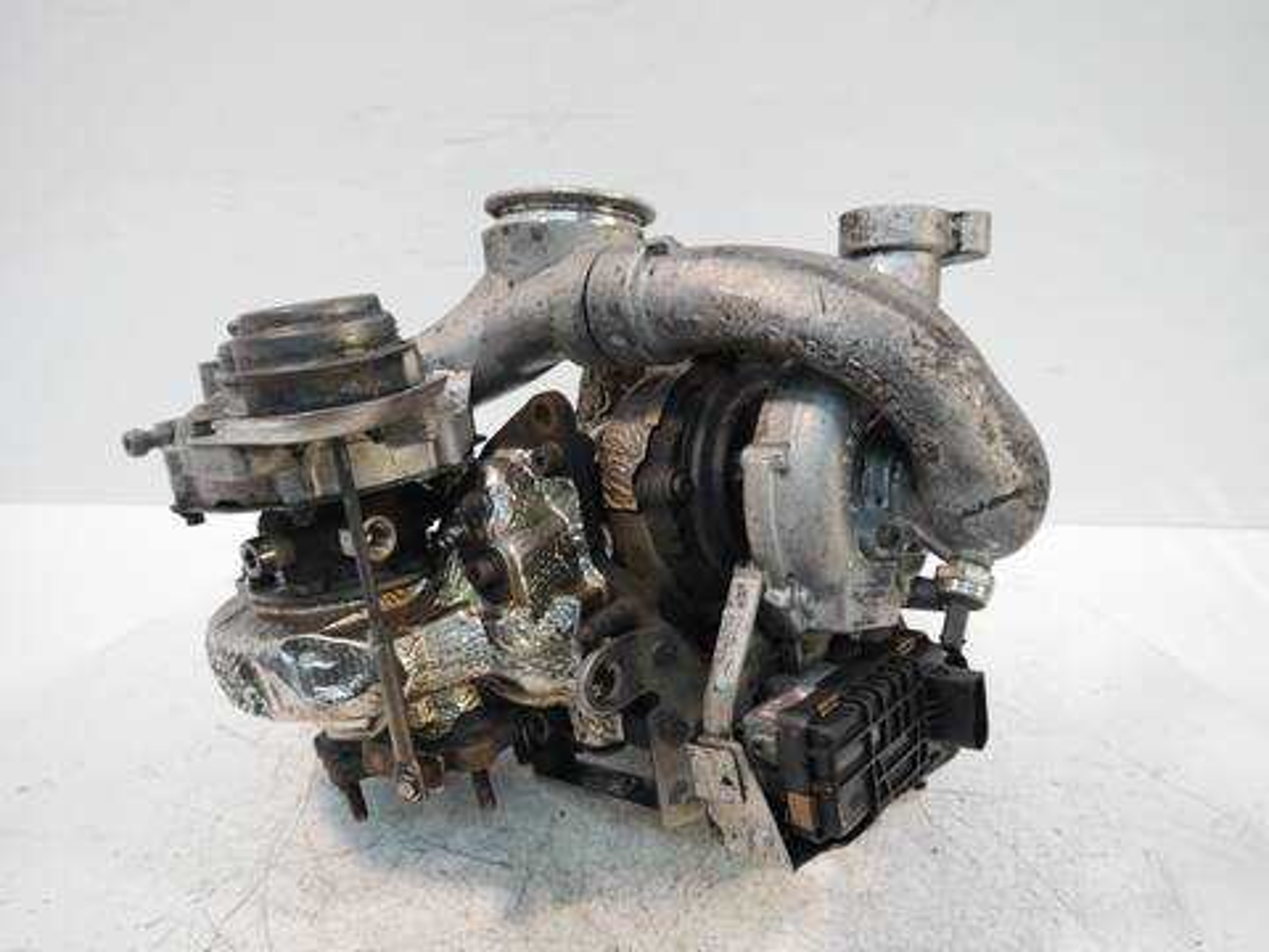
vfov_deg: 49.7
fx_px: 1026
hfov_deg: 63.4
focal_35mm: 28
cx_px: 634
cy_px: 476
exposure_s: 1/125
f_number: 3.5
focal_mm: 14
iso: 1250
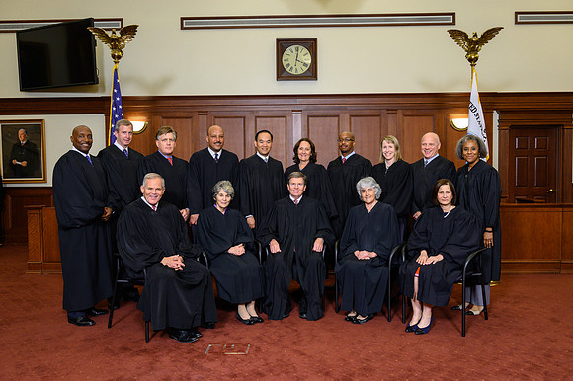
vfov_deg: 43.9
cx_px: 289
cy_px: 188
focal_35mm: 30
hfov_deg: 62.4
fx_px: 473
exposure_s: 1/60
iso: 1250
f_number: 8
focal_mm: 29
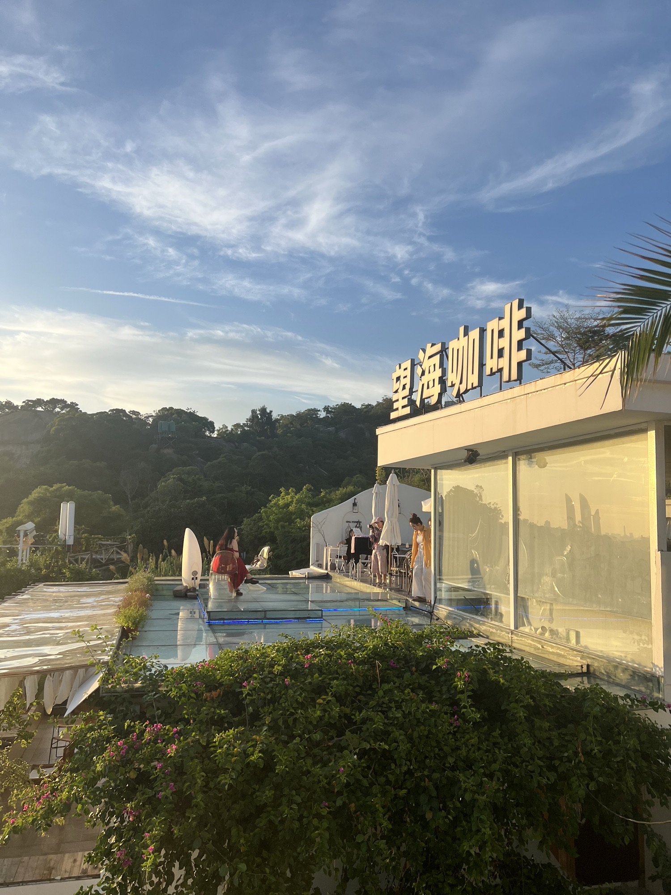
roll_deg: -1.7
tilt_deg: +6.8
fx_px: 672
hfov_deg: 53.1
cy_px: 448
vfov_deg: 67.3
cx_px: 336
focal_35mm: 26
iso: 50
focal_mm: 5.7
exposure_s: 1/1838
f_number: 1.5
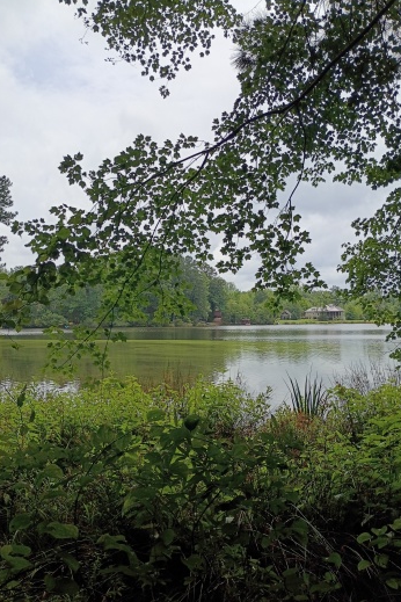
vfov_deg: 60.3
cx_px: 183
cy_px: 303
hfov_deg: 42.3
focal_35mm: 31
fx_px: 518
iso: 102
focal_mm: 4.27
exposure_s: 1/1401
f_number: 1.8
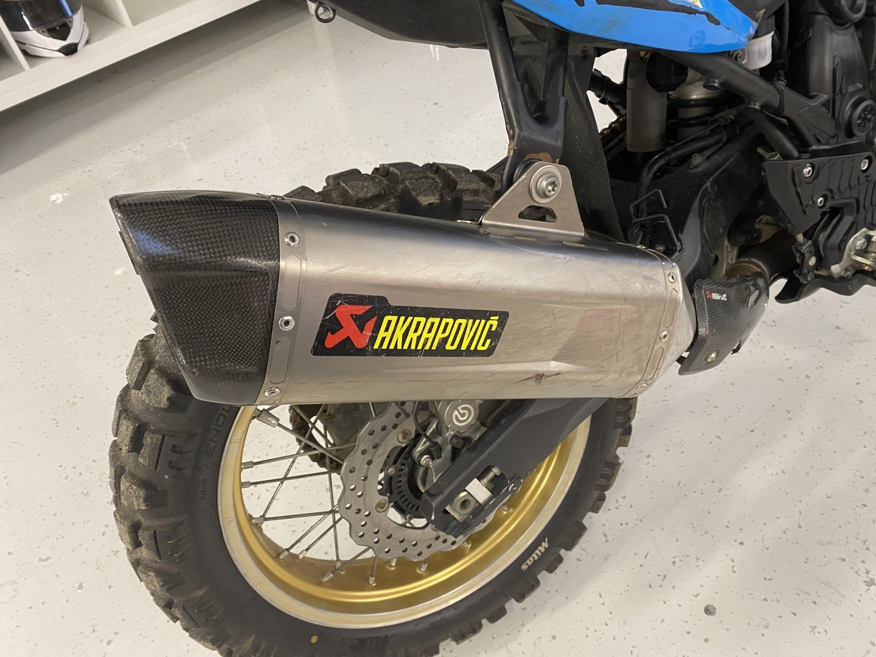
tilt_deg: -46.5
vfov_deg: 53.1
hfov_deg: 67.3
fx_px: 658
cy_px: 328
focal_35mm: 26
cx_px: 438
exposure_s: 1/50
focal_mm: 4.25
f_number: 1.8
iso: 200
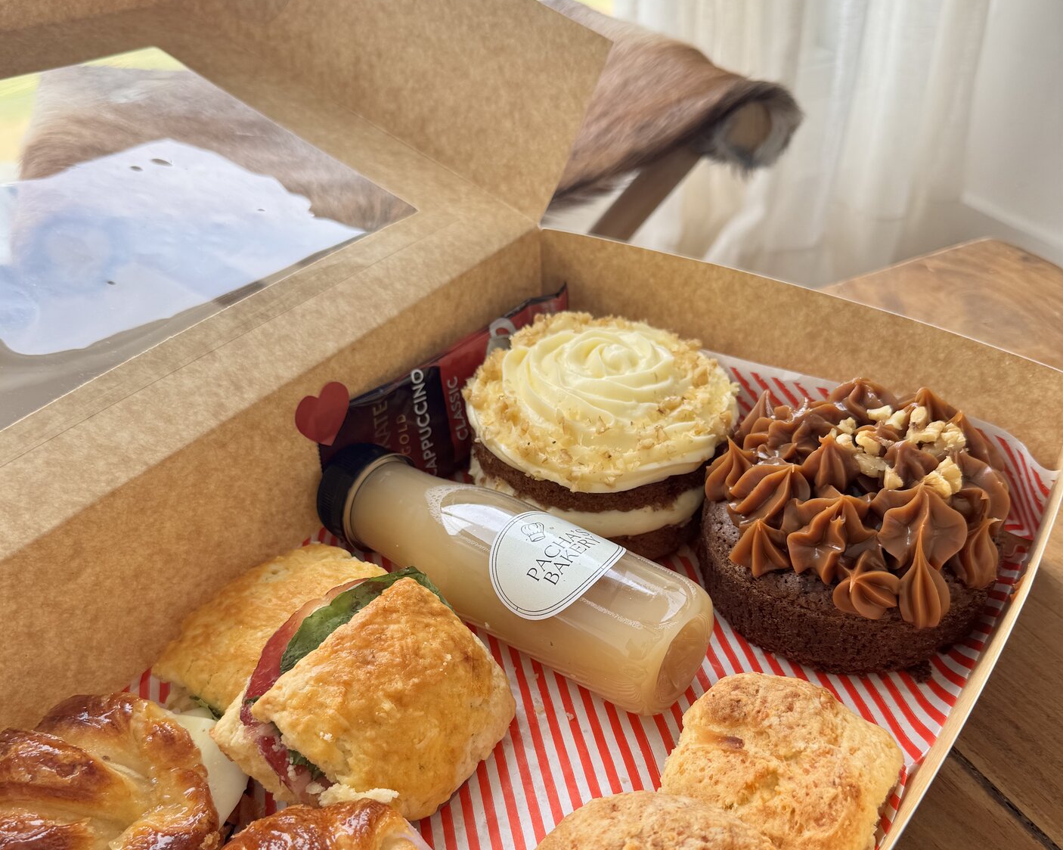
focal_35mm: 32
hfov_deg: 55.7
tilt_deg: -41.6
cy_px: 547
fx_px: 1006
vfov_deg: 45.3
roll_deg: +4.4
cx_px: 520
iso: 80
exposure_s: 1/349
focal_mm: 6.76
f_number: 1.78
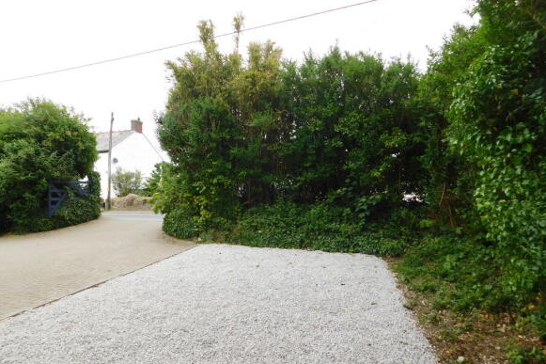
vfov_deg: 53.0
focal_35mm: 24
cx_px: 273
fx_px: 364
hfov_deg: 73.8
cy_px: 204
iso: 125
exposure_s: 1/200
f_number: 3
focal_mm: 4
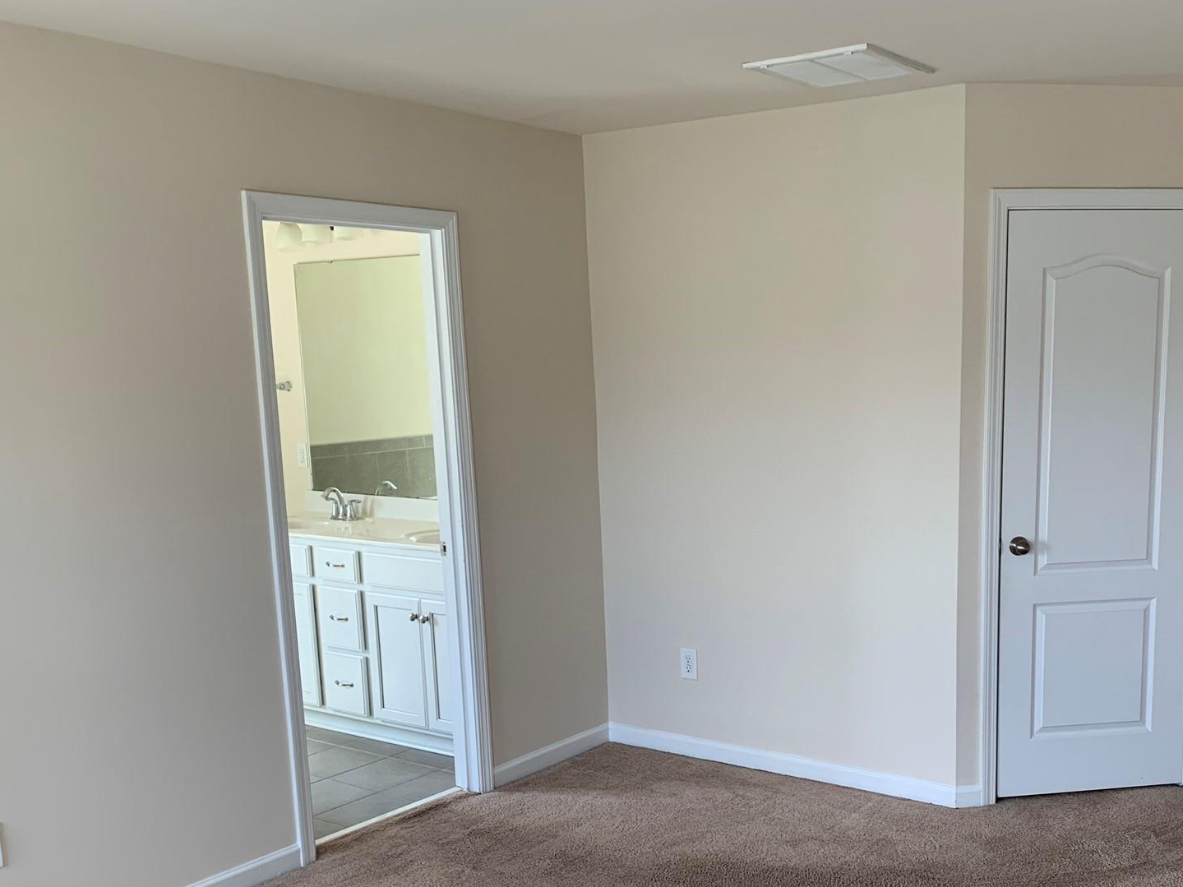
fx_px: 1264
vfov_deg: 38.3
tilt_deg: -9.3
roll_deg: +0.3
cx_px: 785
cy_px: 587
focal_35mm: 37
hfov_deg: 49.3
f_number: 1.8
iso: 80
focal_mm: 4.25
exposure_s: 1/121
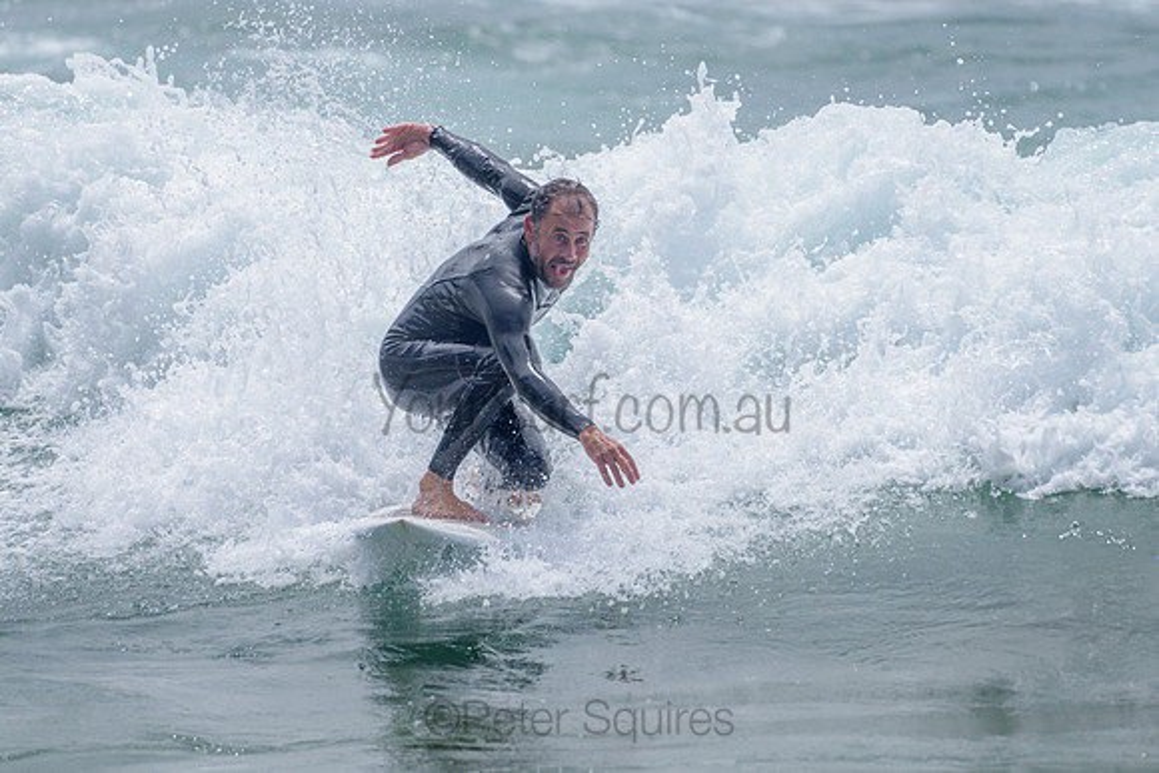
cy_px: 401
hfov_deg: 3.4
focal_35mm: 613
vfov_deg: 2.2
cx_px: 560
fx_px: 19742
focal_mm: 500
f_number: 5.6
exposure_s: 1/2000
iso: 125
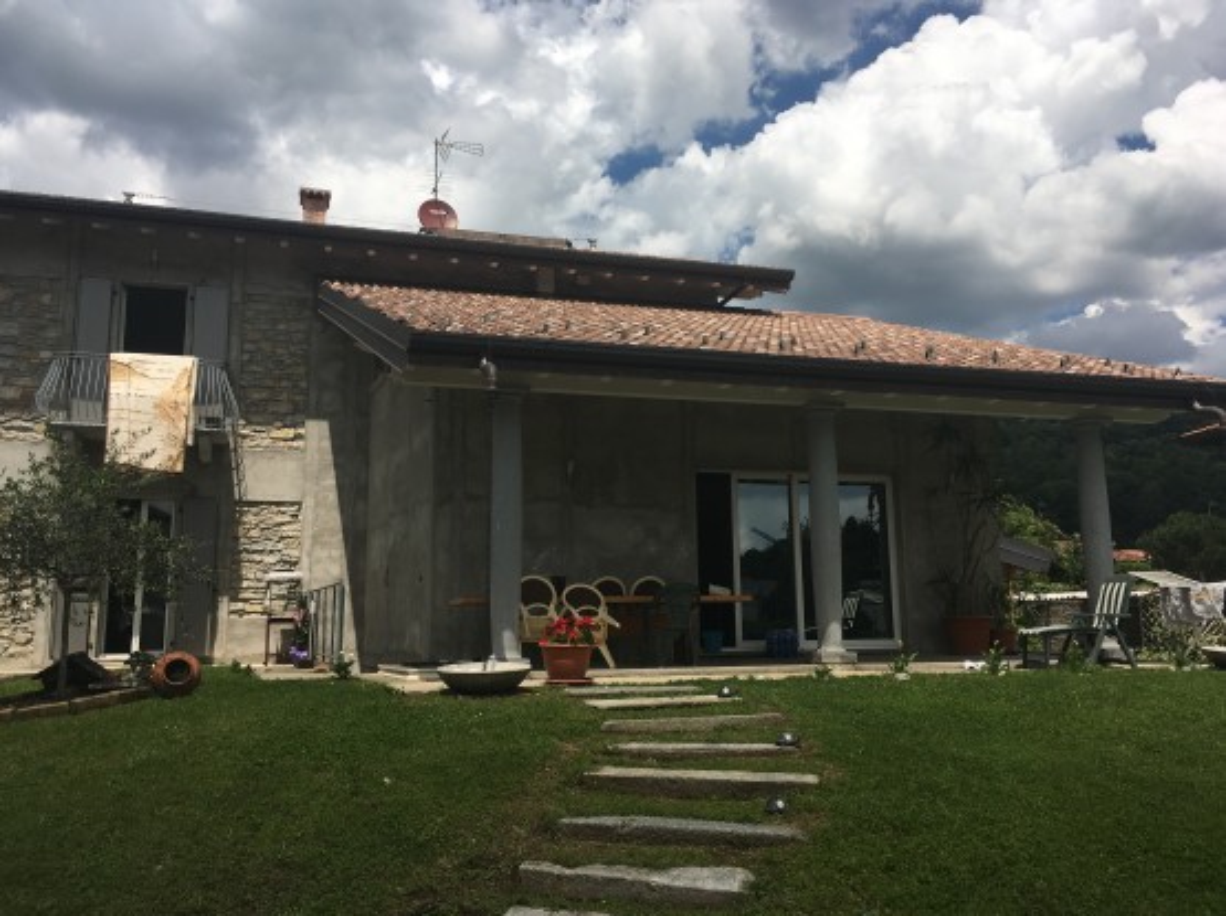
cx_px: 613
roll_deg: +0.8
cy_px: 458
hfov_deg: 61.7
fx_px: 1026
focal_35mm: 29
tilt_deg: +9.5
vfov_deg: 48.1
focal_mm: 4.15
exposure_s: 1/2564
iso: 25
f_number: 2.2
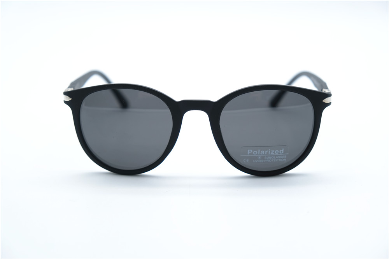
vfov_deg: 24.2
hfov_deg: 35.7
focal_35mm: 56
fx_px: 605
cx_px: 194
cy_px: 130
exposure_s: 1/210
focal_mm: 37.4
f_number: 4.5
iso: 160
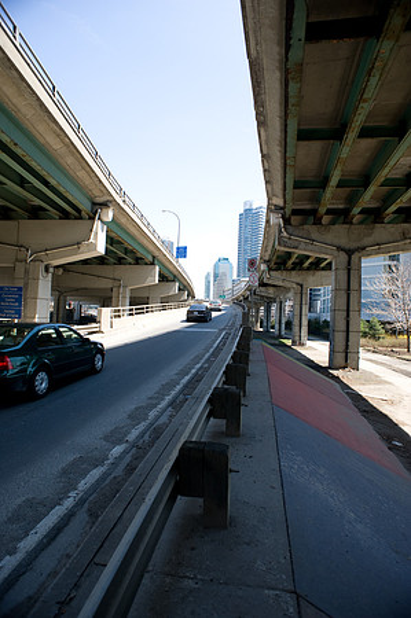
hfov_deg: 61.8
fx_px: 343
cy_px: 309
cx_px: 206
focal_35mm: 20
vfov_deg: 84.0
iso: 200
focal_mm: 20
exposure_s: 1/500
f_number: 5.6
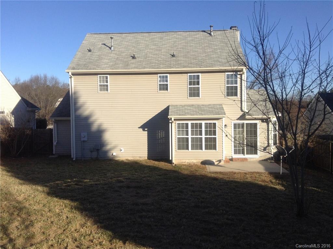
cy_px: 124
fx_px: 317
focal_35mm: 33
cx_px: 166
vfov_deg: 42.8
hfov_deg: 55.4
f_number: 2.4
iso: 25
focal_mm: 3.3
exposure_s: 1/840
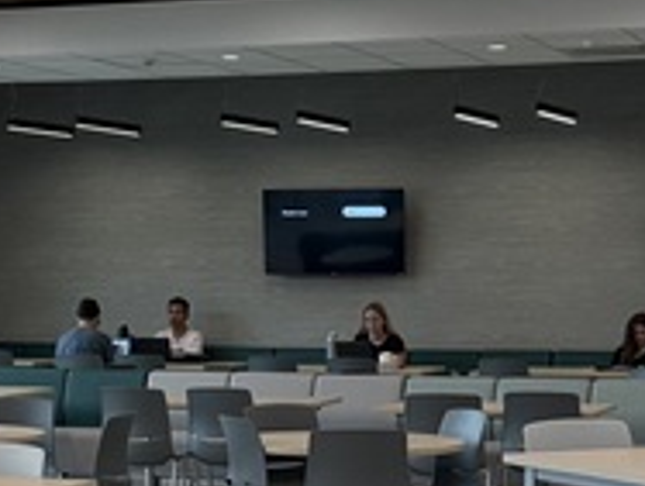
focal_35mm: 111
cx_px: 221
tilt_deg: -7.5
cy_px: 538
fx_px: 2072
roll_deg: -0.1
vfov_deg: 13.1
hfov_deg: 17.7
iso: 200
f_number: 1.6
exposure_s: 1/300
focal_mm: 5.96
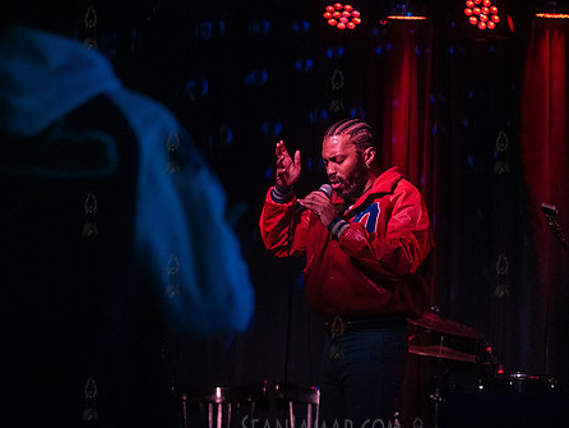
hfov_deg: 19.6
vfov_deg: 14.8
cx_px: 337
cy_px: 213
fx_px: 1645
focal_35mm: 100
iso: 8000
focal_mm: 80
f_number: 2.8
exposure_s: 1/250
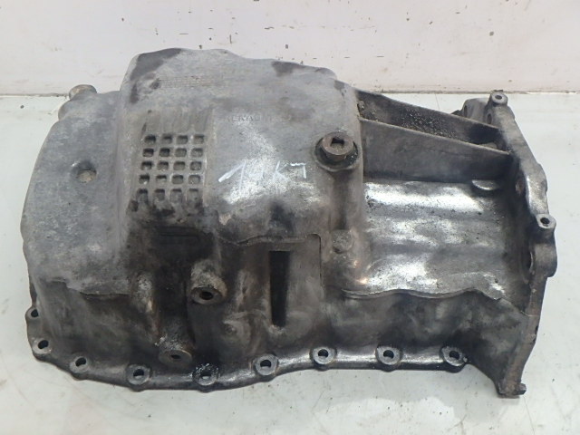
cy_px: 218
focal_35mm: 36
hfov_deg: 51.4
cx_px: 290
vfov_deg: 39.7
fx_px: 603
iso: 640
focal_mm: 6.4
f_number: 5
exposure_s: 1/40
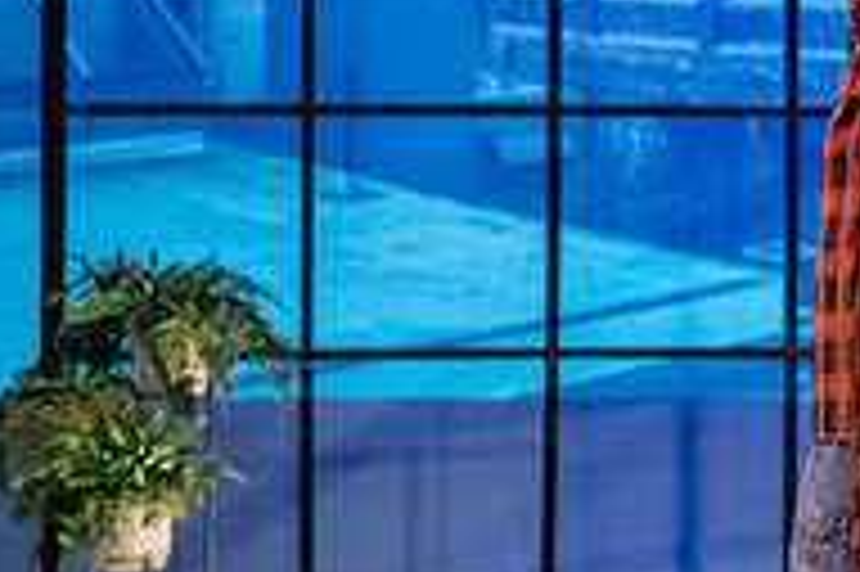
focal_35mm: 310
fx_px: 7399
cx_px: 1184
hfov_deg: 6.6
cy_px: 20
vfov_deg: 4.4
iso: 3200
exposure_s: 1/200
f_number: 3.2
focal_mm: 102
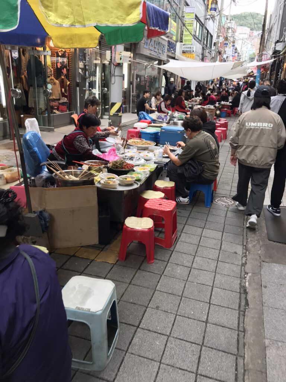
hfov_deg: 49.7
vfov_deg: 63.4
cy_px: 191
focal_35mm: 28
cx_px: 143
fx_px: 308
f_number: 1.8
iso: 40
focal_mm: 3.99
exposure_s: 1/120
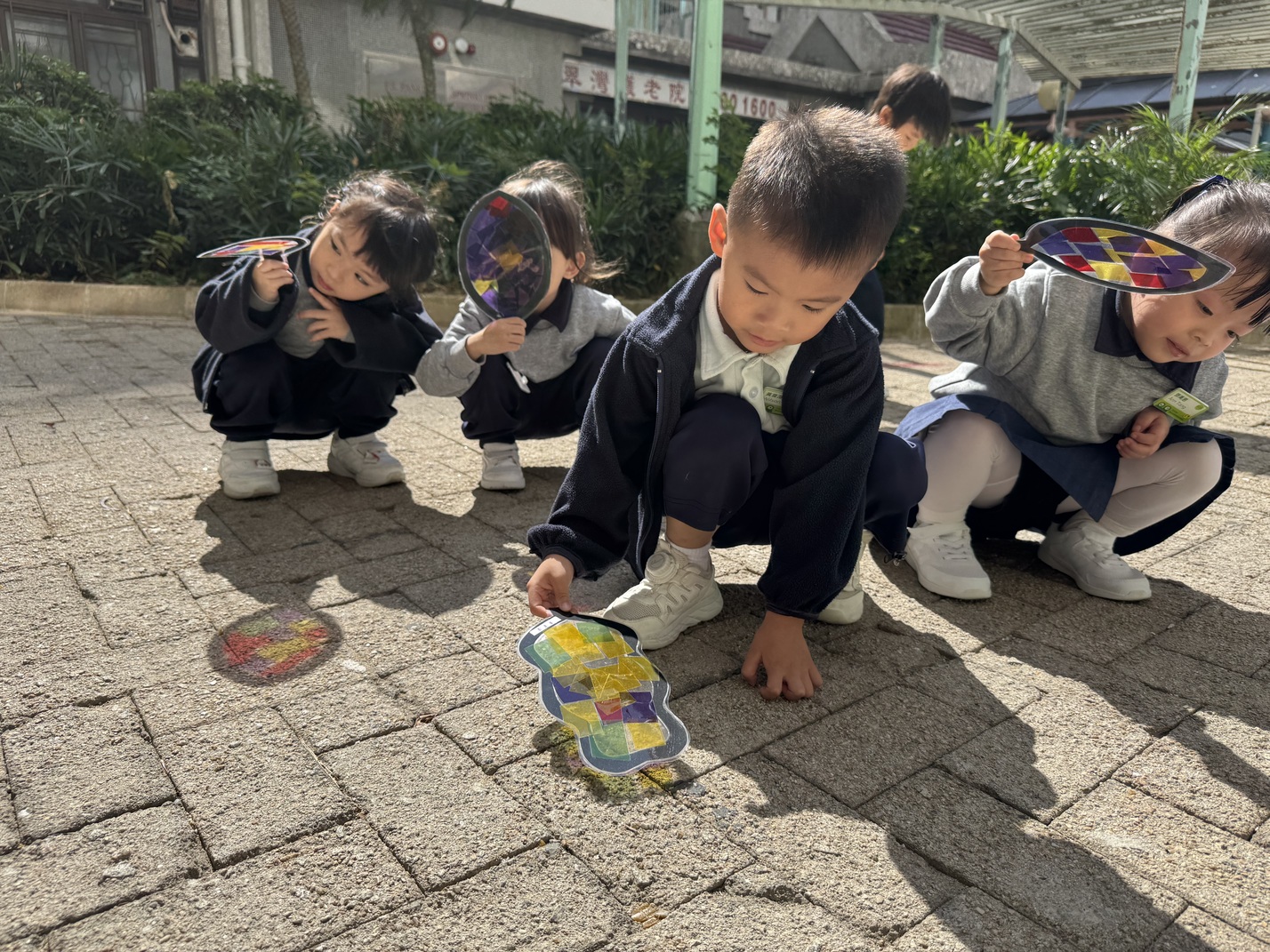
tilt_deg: -14.7
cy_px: 476
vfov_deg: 56.8
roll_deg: -2.4
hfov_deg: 71.6
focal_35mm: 24
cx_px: 635
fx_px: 881
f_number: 1.78
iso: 80
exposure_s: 1/2506
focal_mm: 6.76
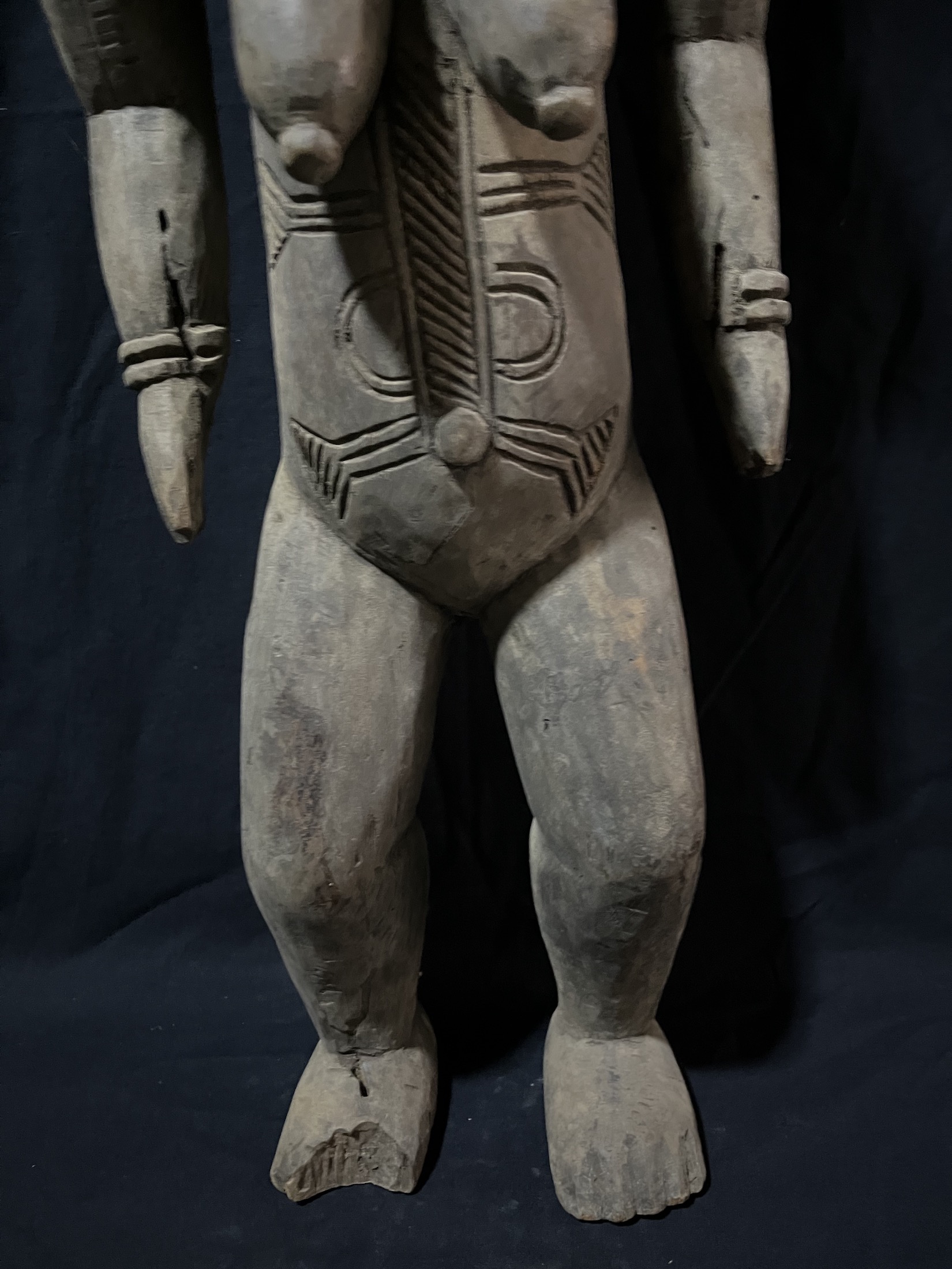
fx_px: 953
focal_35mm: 26
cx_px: 476
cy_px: 634
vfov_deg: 67.3
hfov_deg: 53.1
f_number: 1.6
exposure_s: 1/15
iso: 1250
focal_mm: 5.1
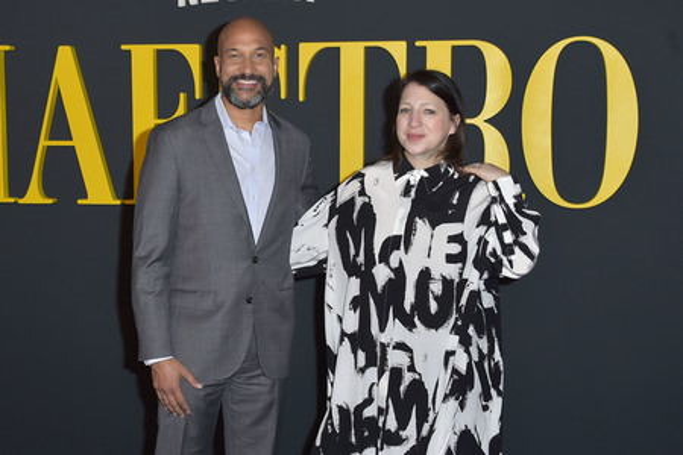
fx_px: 835
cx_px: 342
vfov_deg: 30.5
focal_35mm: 44
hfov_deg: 44.5
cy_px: 228
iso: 320
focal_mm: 44
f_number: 6.3
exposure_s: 1/250
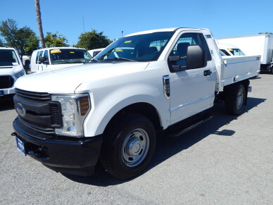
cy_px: 102
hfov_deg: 69.4
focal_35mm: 25
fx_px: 197
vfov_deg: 54.9
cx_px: 136
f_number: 6.1
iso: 125
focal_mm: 4.5
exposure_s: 1/800
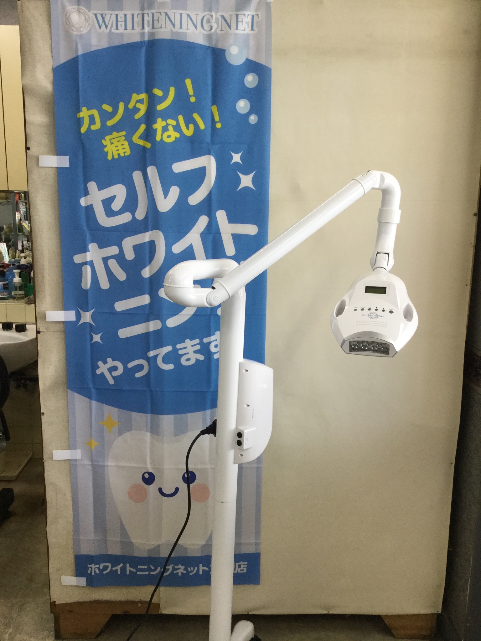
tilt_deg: -11.9
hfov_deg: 45.4
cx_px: 240
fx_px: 574
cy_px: 320
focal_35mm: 31
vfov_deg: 58.4
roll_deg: +0.0
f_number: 2.4
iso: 32
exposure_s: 1/30
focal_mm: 3.3
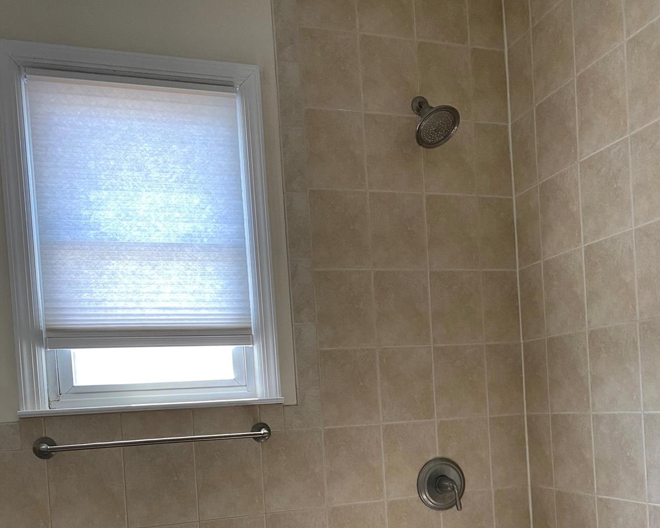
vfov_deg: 41.7
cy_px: 412
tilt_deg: +0.1
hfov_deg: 52.8
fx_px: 664
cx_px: 329
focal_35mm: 34
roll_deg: +2.8
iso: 125
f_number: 1.8
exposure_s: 1/76
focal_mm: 4.25
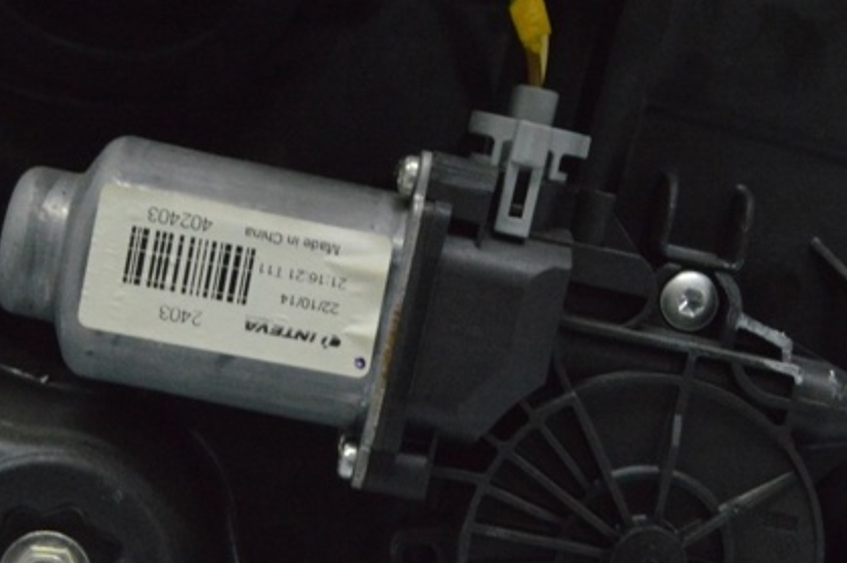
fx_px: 1834
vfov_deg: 17.5
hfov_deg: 26.0
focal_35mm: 78
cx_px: 450
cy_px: 335
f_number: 20
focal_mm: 34
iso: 6400
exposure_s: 1/20
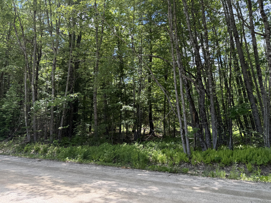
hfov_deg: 71.6
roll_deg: +0.0
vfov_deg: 56.8
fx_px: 188
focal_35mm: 24
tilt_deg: +6.6
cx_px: 136
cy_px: 102
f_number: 1.78
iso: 80
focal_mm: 6.76
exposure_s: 1/943
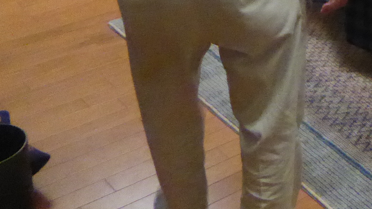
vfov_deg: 13.8
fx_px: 848
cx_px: 534
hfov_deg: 21.4
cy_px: -20
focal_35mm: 86
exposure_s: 1/25
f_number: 3.3
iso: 1600
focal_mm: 4.3
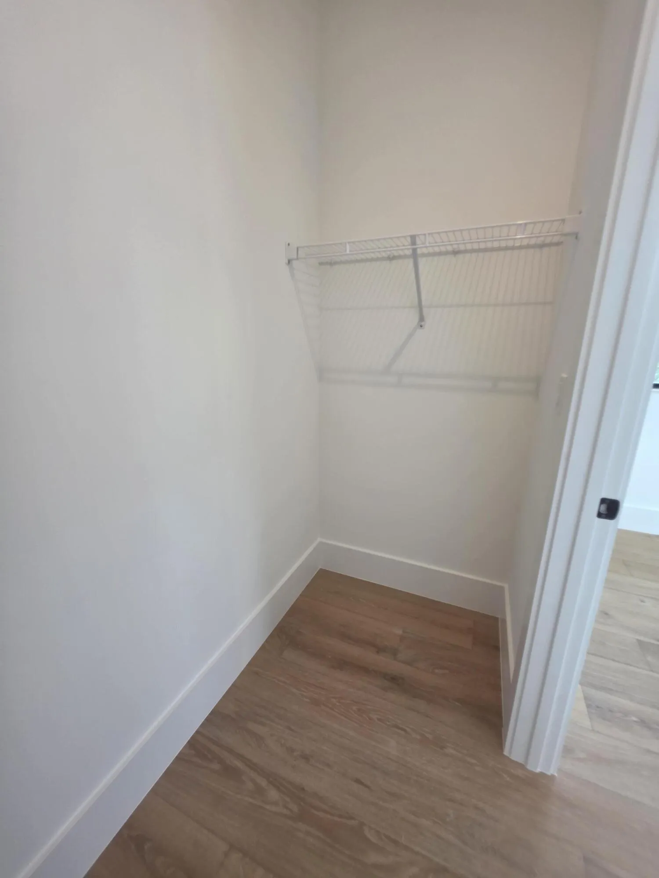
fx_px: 330
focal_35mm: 13
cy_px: 439
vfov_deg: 106.2
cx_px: 330
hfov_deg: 89.9
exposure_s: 1/120
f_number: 1.9
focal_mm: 2.2
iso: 100
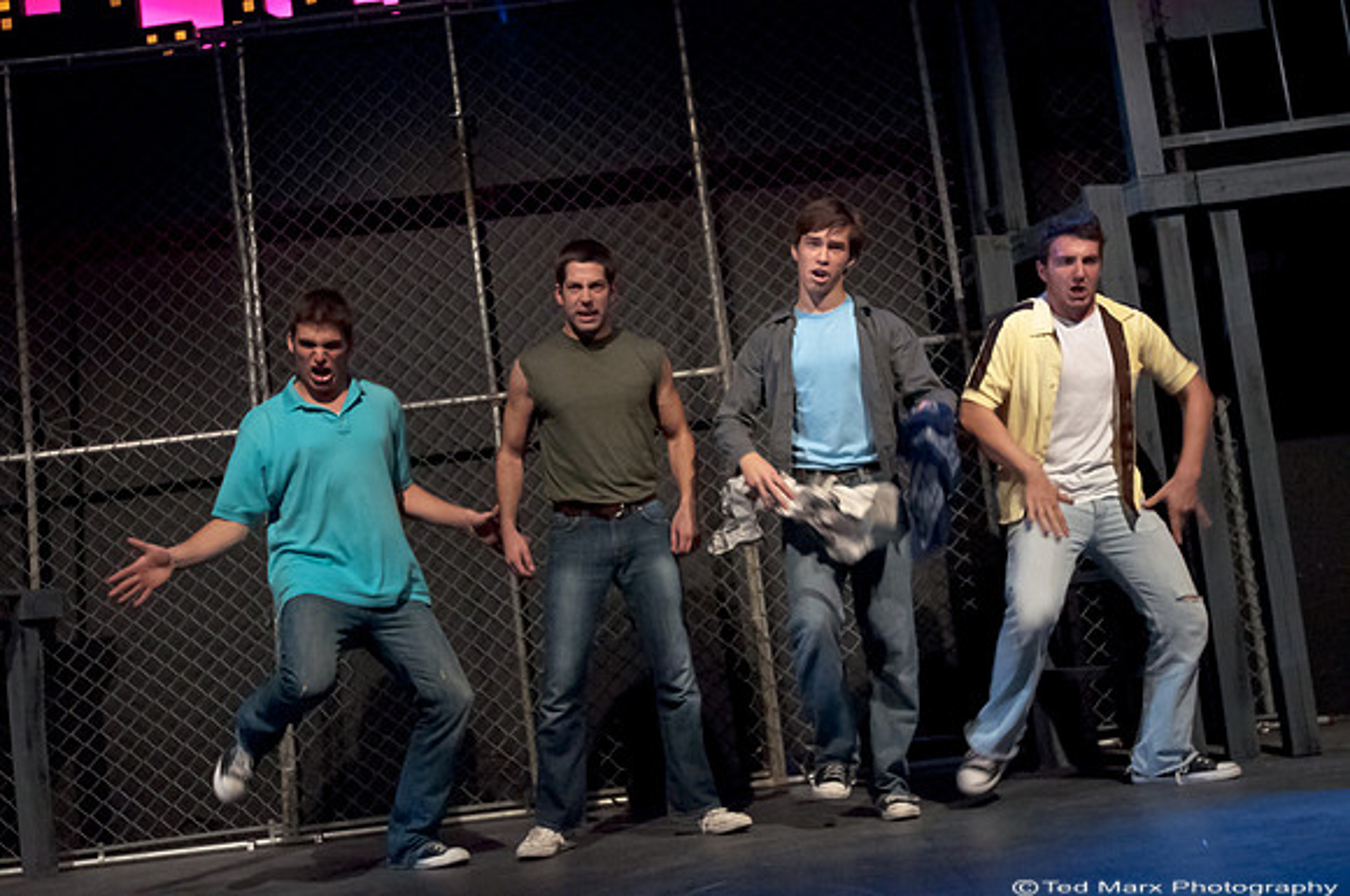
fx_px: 1685
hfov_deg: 43.7
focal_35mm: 45
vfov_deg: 29.8
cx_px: 675
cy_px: 448
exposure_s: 1/100
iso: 6400
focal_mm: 30
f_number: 4.5
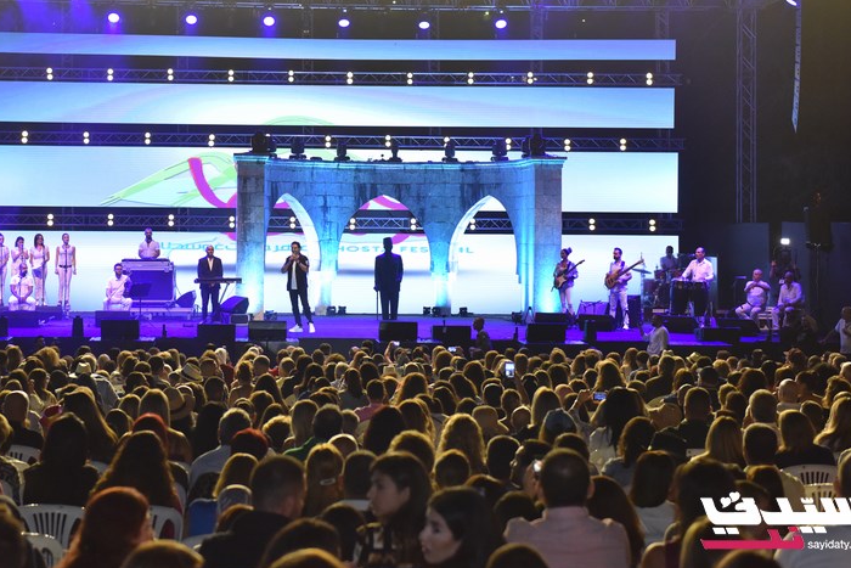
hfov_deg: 25.3
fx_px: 1891
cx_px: 300
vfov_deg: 17.0
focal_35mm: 80
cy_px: 181
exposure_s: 1/200
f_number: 3.2
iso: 2500
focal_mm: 56
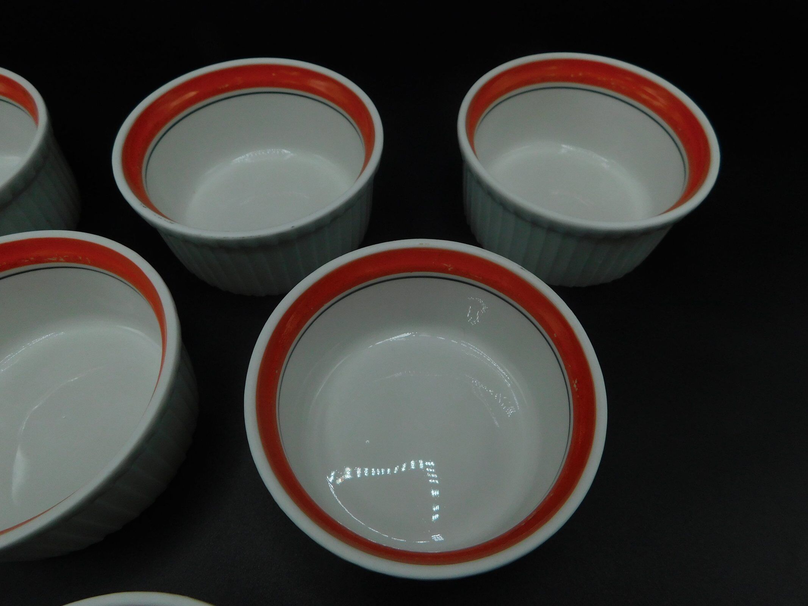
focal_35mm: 23
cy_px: 303
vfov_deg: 58.9
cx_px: 404
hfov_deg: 73.9
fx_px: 537
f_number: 3
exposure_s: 1/640
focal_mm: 4
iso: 125
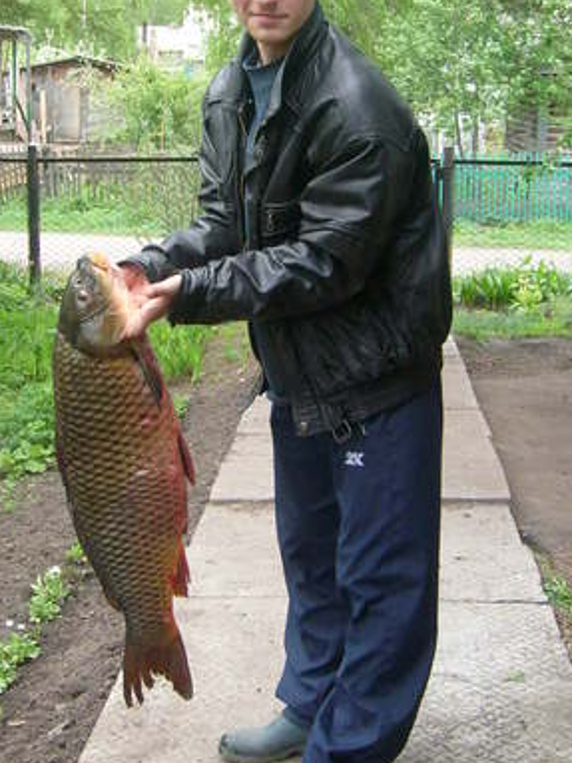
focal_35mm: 64
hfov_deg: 22.9
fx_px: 1411
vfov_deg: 30.3
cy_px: 339
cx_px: 266
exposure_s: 1/180
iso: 80
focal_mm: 5.8
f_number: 2.8
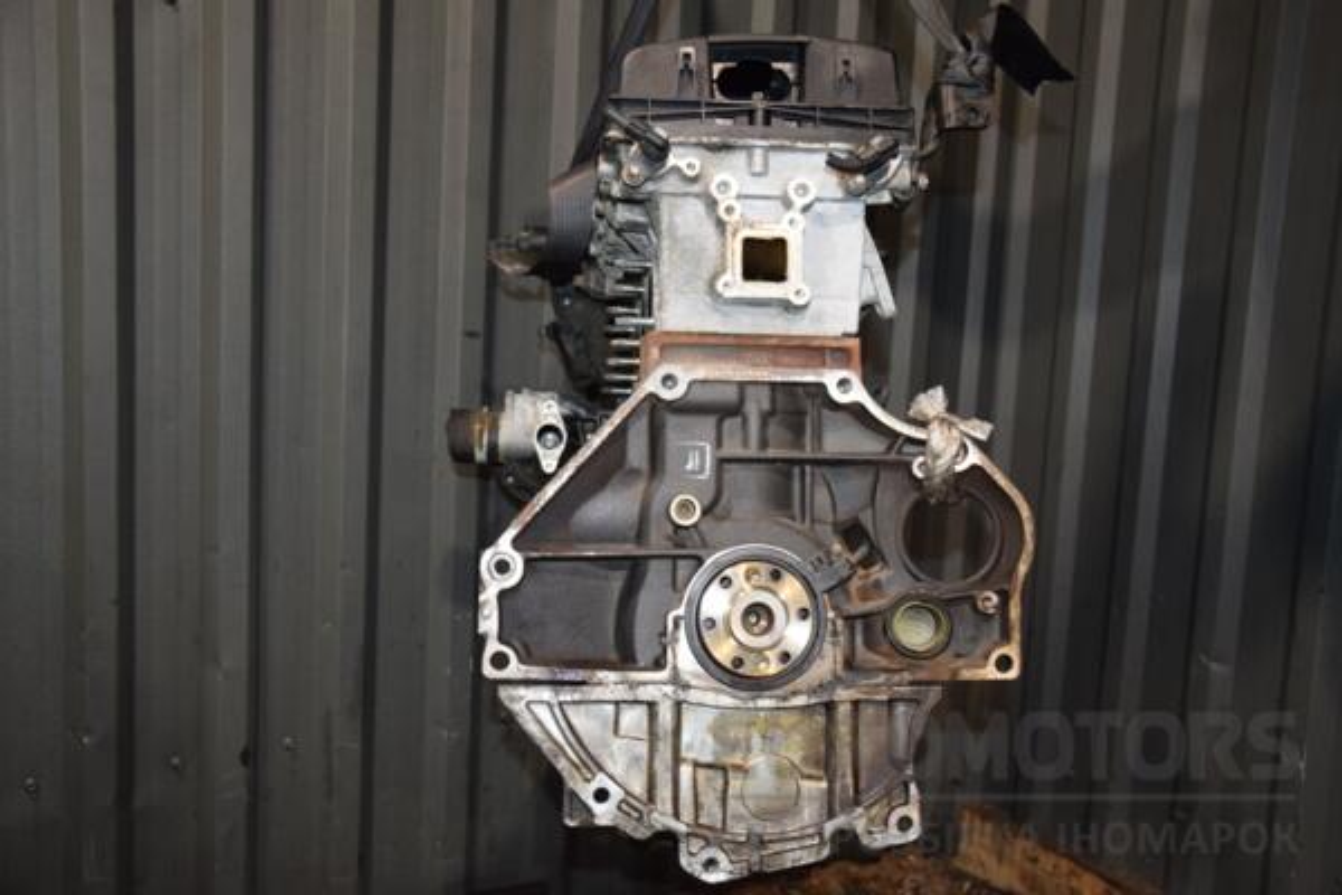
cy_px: 448
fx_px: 1398
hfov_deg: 51.3
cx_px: 671
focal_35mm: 38
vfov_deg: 35.5
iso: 800
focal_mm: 25
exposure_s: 1/60
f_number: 5
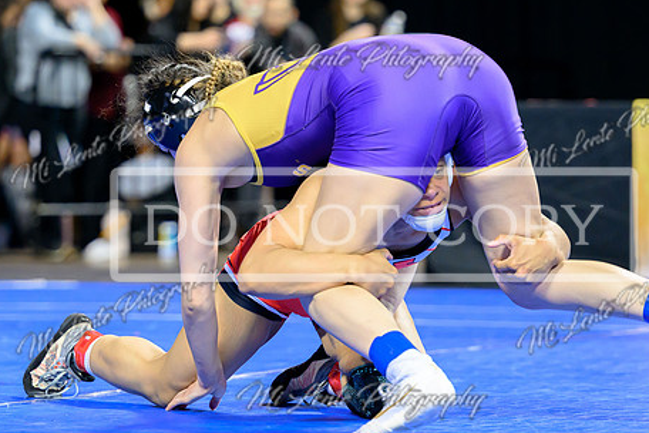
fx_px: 3858
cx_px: 282
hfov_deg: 9.6
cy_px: 234
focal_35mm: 214
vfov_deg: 6.4
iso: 3200
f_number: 2.8
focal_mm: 135
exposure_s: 1/800
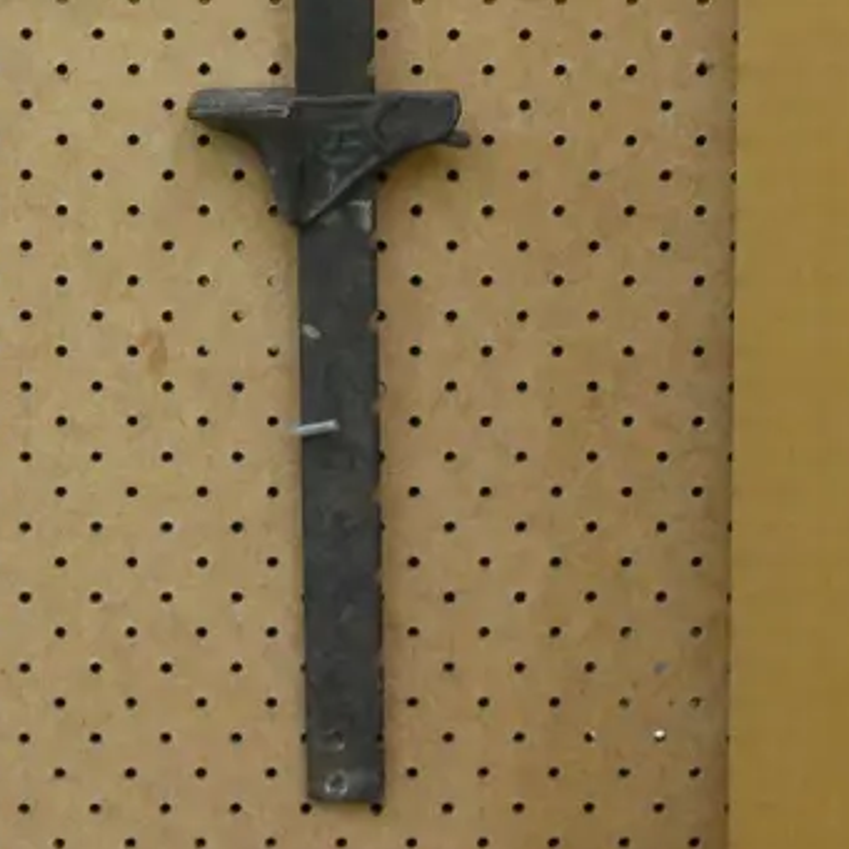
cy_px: -402
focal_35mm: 133
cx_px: 328
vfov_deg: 12.5
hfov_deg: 13.1
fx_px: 3691
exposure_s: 1/30
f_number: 5.2
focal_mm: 25
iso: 3200
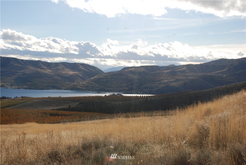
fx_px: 359
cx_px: 123
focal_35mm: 52
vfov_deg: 25.8
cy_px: 82
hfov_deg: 37.8
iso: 200
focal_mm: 35
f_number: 8
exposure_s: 1/250
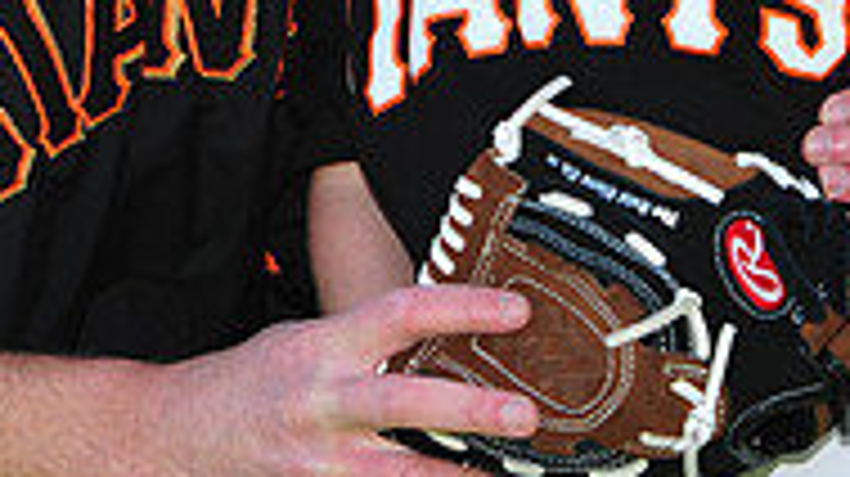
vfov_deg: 4.7
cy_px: -256
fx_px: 5788
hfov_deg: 8.4
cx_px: 144
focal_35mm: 257
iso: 200
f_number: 5.6
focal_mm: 80
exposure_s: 1/320
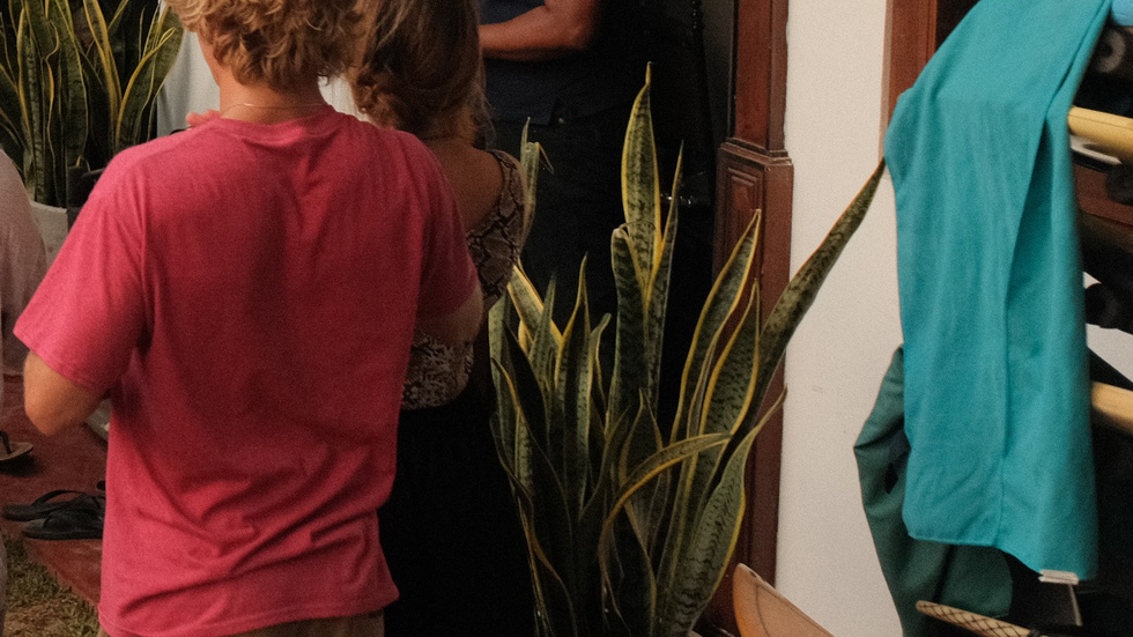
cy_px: -175
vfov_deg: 11.4
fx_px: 3124
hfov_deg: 19.0
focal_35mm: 104
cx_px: -342
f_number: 2.8
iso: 1600
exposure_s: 1/500
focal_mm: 25
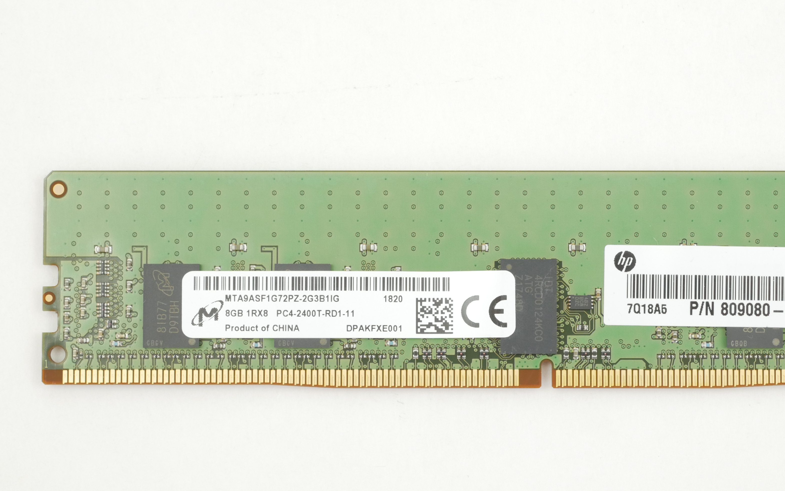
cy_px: 266
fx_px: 1990
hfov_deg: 22.3
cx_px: 502
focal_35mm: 93
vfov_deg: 14.1
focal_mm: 30
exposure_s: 1/100
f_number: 5.6
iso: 800
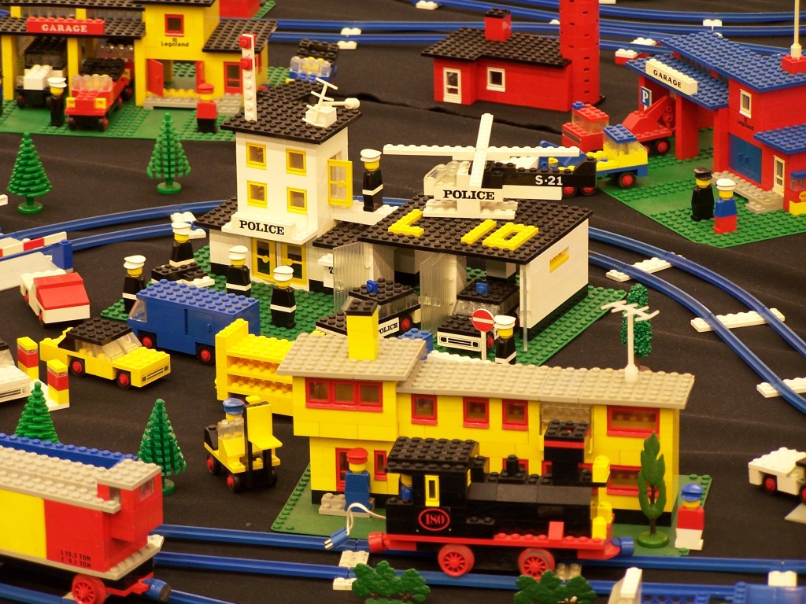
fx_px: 3935
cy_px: 302
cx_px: 403
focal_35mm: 169
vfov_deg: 8.8
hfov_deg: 11.7
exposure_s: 1/2
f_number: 3.2
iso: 80
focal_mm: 28
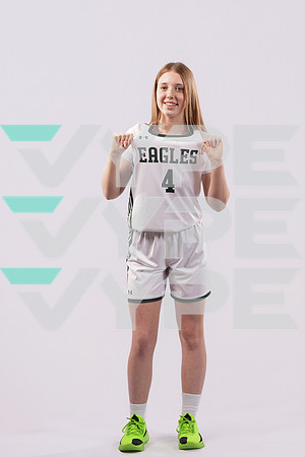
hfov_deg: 15.2
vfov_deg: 22.6
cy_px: 228
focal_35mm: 90
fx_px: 1144
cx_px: 152
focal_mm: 90
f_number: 11
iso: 160
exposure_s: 1/125
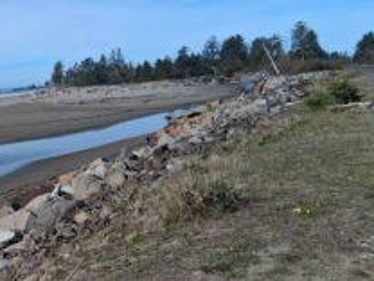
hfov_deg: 35.7
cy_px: 112
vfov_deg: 29.0
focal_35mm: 50
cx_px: 31
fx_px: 540
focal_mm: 3.98
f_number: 1.8
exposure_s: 1/696
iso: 25
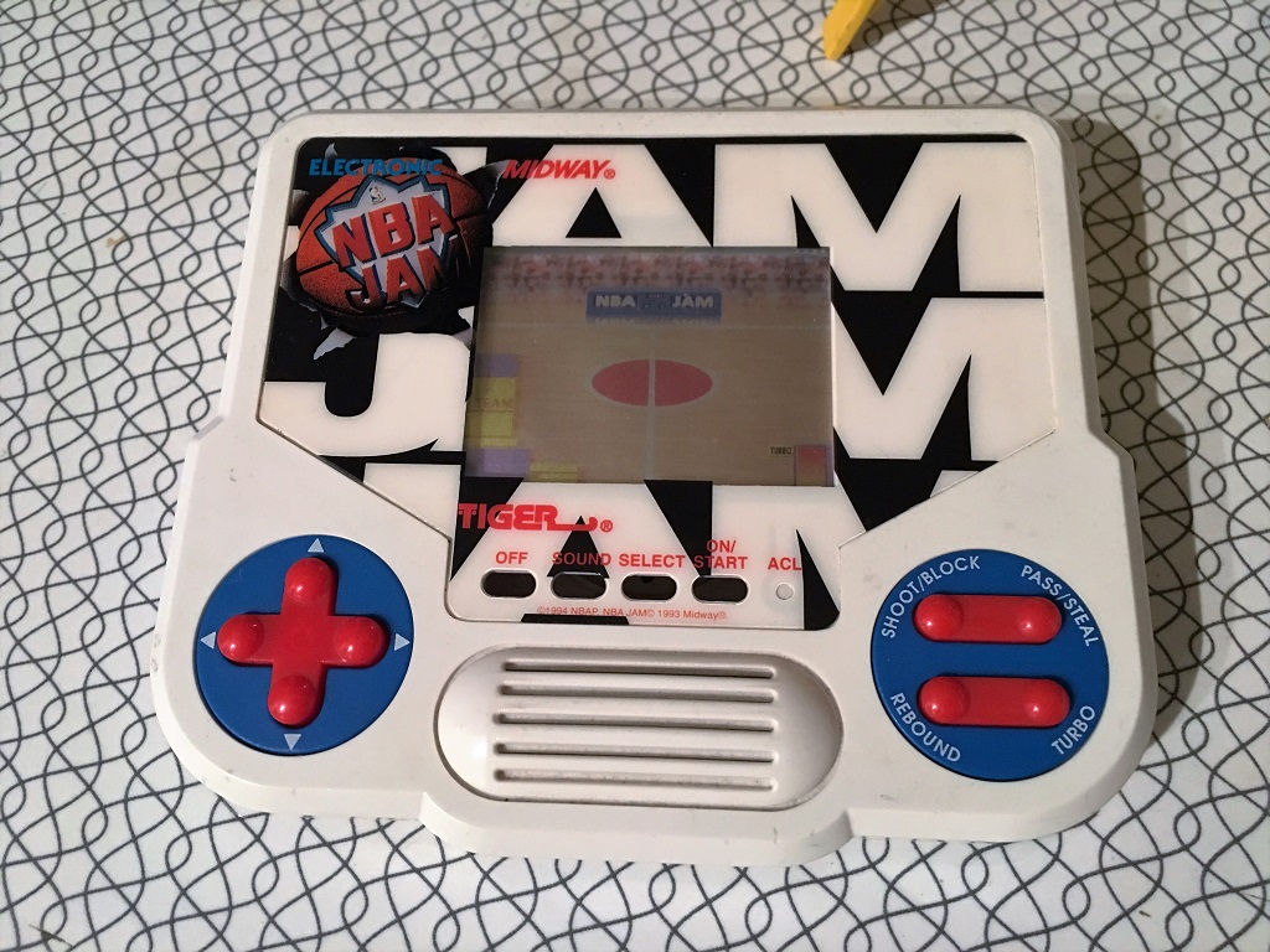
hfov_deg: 61.7
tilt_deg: -65.0
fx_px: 1064
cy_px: 476
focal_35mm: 29
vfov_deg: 48.2
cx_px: 635
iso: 125
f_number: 2.2
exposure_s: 1/8
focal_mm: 4.15
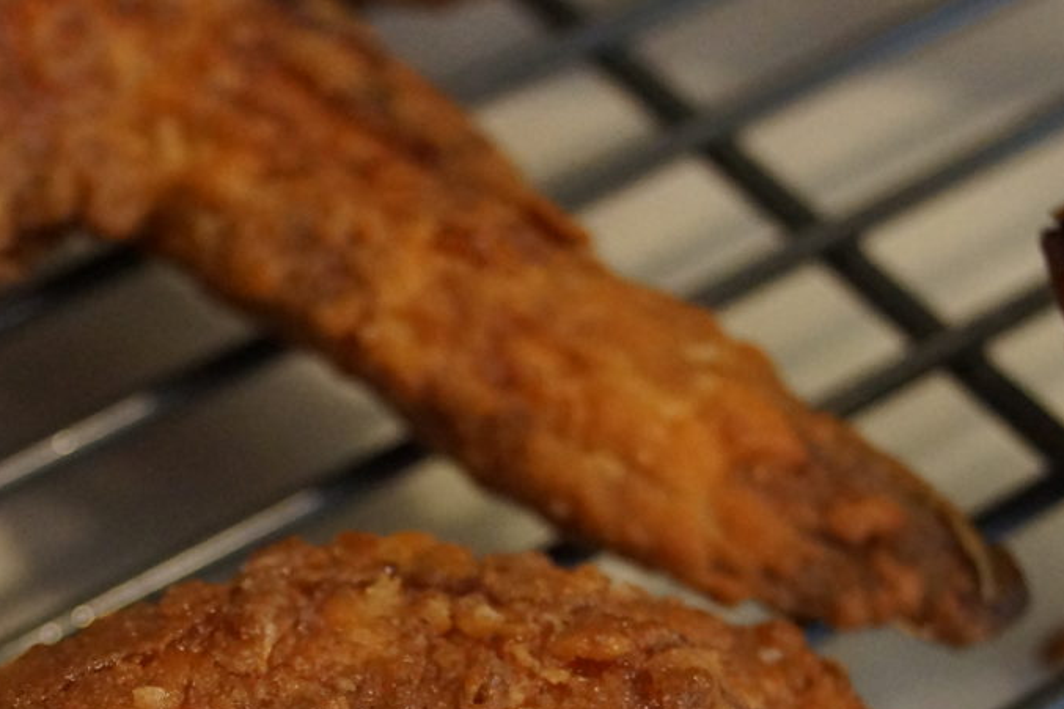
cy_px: 733
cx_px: 421
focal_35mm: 118
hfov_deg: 17.3
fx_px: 3486
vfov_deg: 11.5
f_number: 4.5
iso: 1600
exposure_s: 1/60
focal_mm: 26
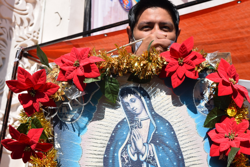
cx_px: 125
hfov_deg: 35.0
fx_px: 396
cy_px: 84
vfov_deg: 23.8
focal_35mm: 57
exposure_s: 1/500
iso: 200
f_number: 11
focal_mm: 38
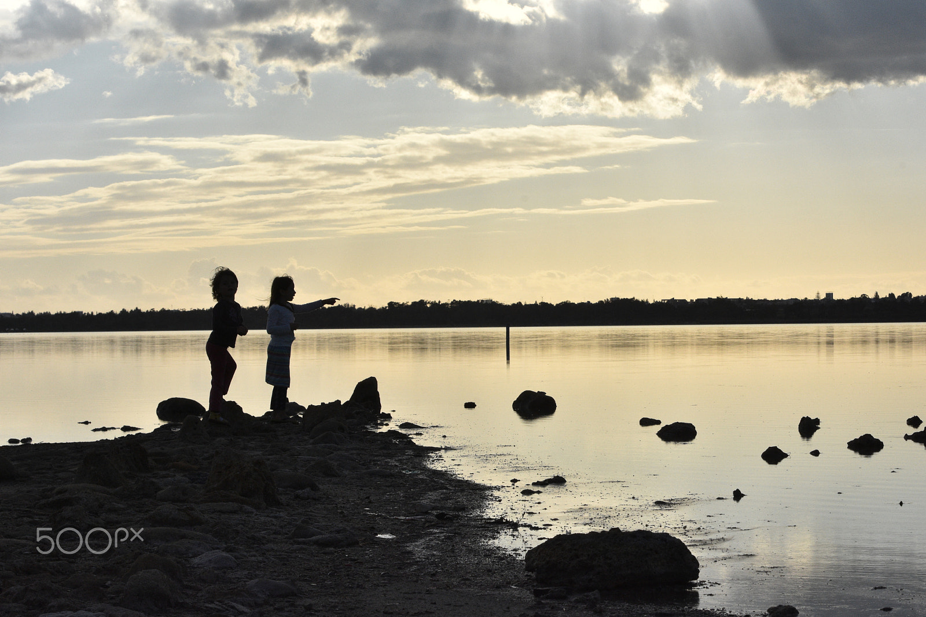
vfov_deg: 13.0
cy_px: 308
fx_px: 2700
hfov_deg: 19.5
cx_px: 463
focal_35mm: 105
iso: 1000
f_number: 13
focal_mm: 70
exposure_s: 1/2500
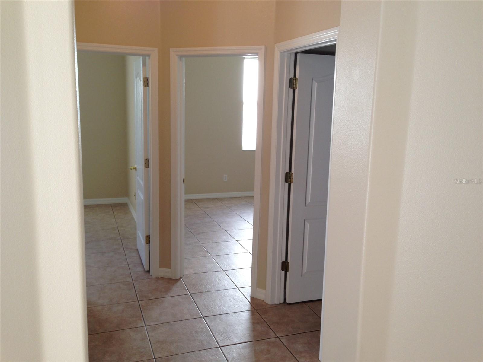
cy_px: 181
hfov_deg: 55.4
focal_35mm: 33
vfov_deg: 42.9
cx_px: 242
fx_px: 460
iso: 50
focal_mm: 4.13
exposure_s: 1/24
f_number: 2.4
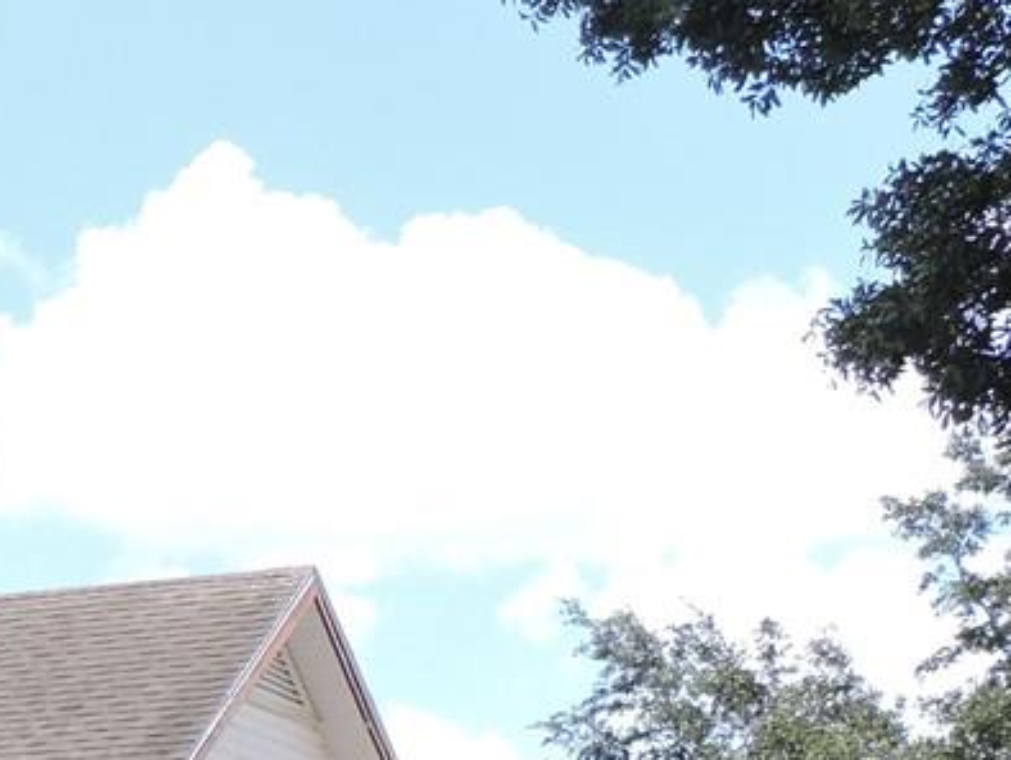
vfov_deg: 10.2
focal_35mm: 142
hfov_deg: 12.6
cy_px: 1048
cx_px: -816
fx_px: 4150
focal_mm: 6.2
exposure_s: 1/640
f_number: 3.3
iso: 100
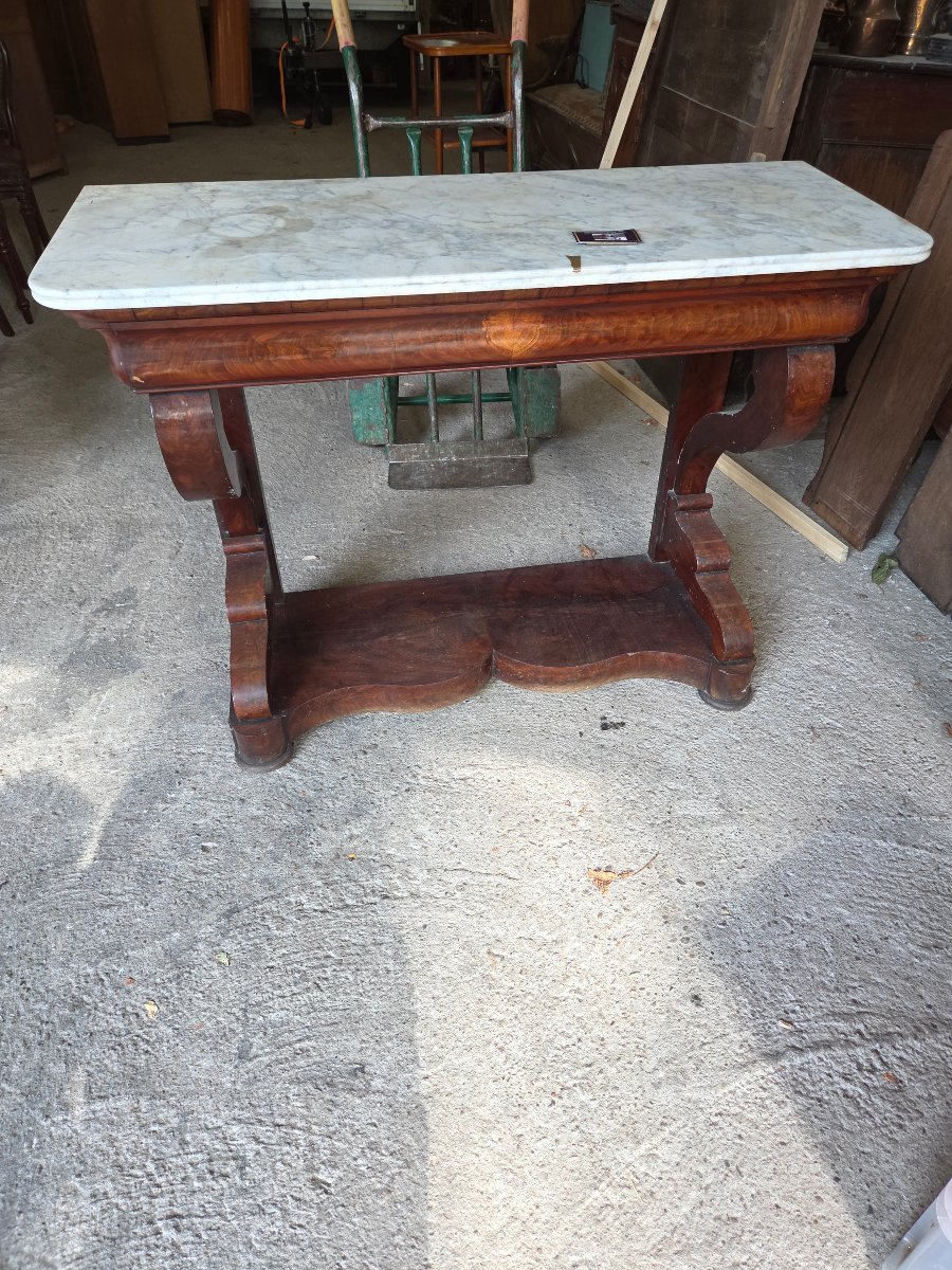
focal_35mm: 23
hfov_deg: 58.9
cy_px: 635
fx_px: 843
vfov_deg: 73.9
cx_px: 476
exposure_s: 1/60
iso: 50
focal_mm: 5.4
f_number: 1.8
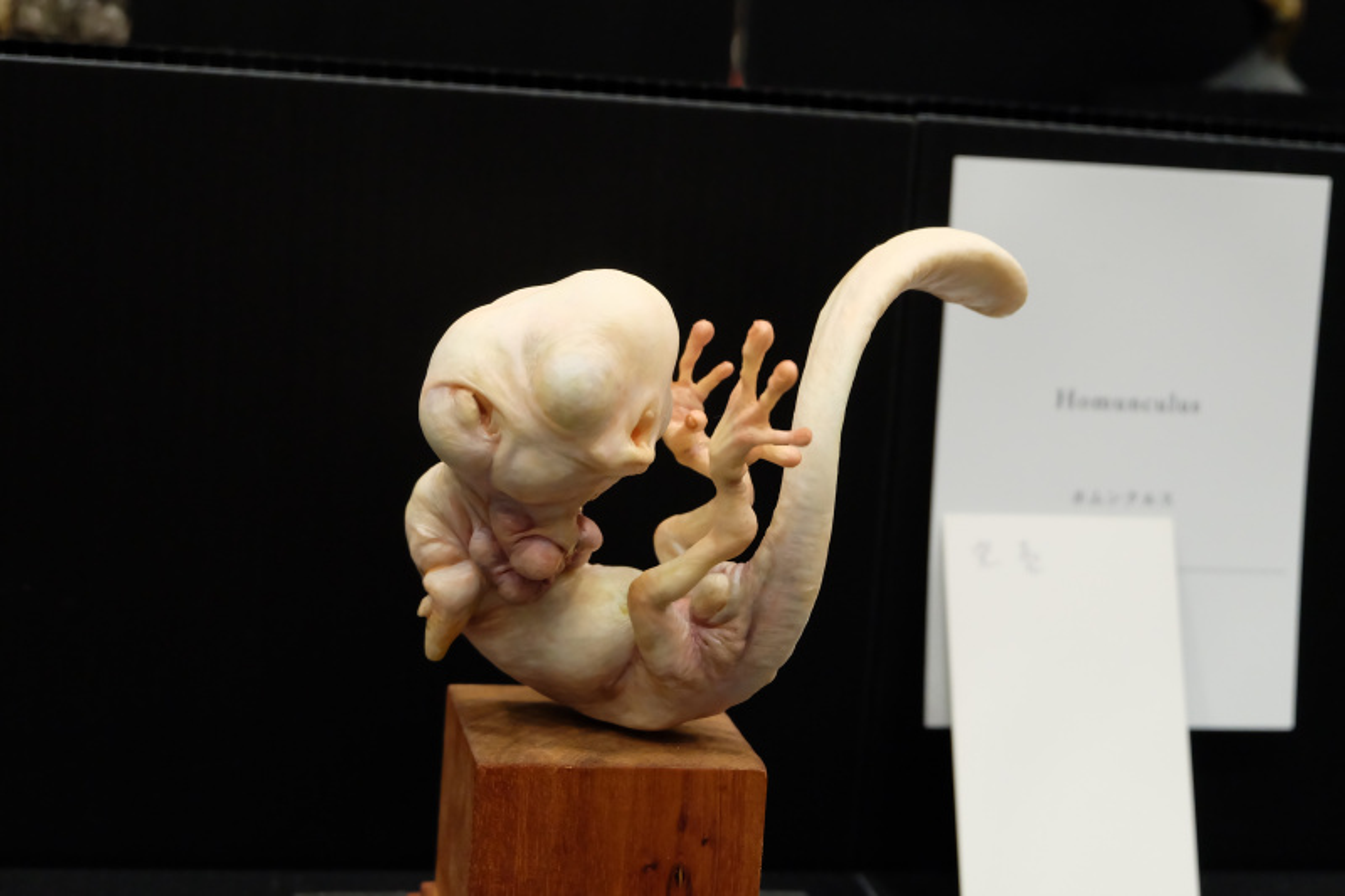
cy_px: 448
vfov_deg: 24.2
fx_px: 2092
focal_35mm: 56
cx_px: 672
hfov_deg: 35.6
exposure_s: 1/45
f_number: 5.3
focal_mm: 37.1
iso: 3200
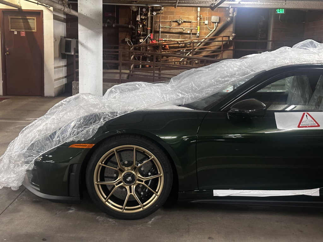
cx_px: 162
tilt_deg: -9.6
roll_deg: -2.0
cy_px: 121
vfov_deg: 30.3
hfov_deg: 39.7
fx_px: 448
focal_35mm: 48
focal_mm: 6.86
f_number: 1.78
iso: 500
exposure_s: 1/30
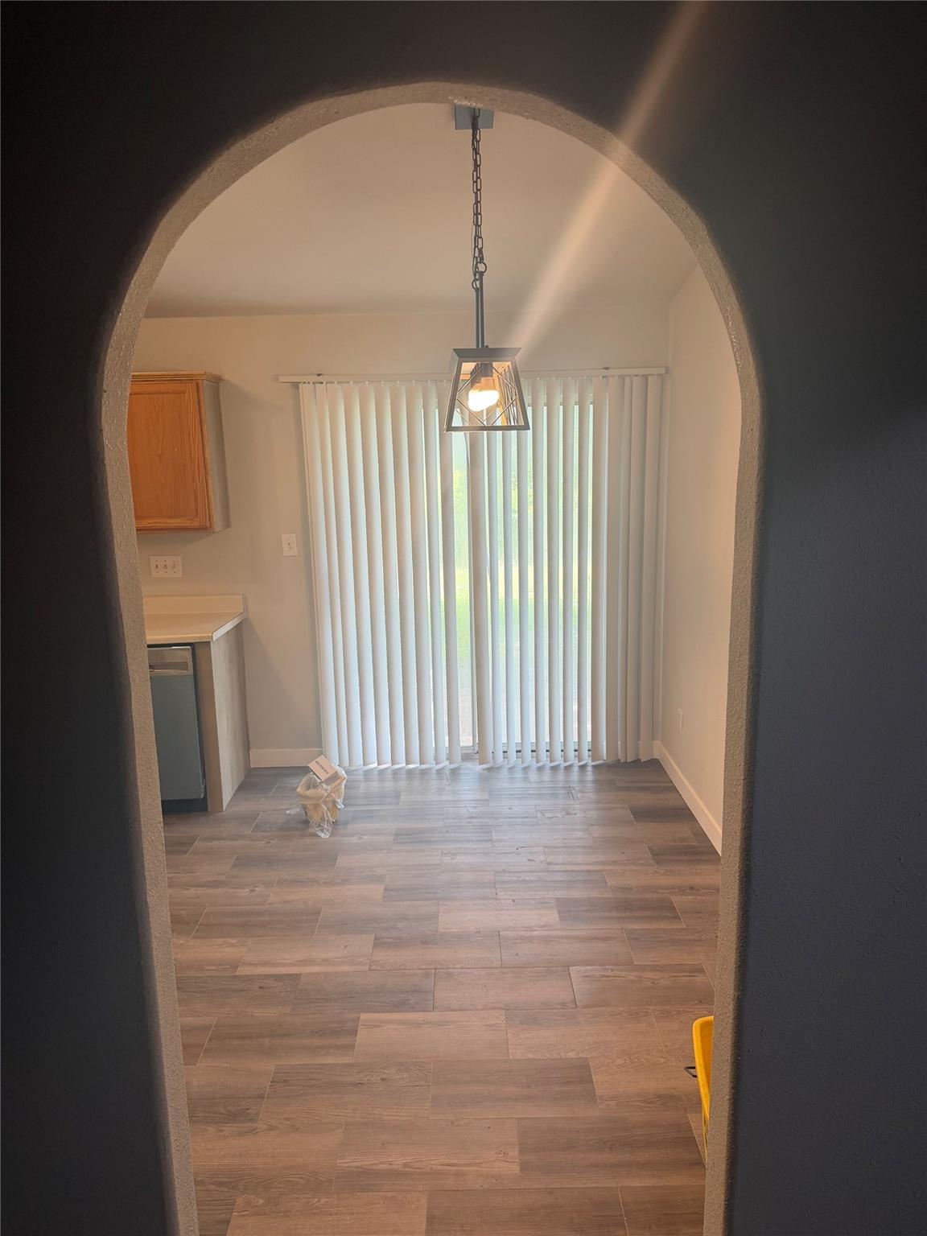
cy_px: 618
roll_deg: +1.9
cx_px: 464
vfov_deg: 71.6
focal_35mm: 24
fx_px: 857
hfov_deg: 56.8
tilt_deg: -11.2
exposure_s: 1/120
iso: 125
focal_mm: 6.76
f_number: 1.78
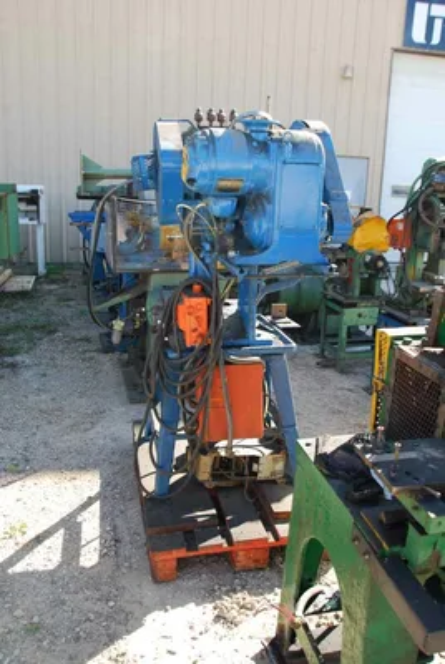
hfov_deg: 48.1
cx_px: 222
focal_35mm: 27
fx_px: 499
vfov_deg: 67.3
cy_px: 332
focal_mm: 18
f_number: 8
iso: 200
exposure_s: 1/60
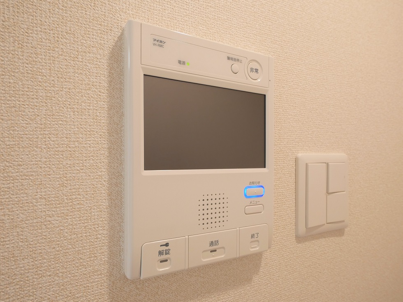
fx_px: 210
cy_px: 151
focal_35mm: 18
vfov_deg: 71.6
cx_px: 202
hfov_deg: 87.8
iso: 640
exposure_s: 1/40
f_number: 4.5
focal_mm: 9
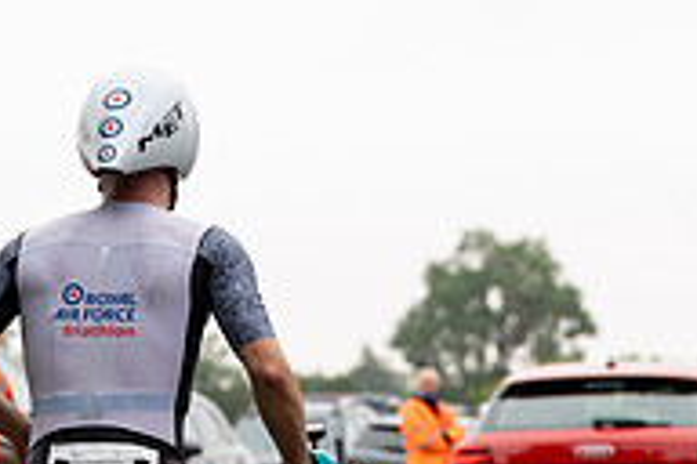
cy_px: 600
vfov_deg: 6.5
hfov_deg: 9.7
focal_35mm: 211
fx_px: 4085
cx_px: 152
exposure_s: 1/400
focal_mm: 70
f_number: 3.2
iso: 320
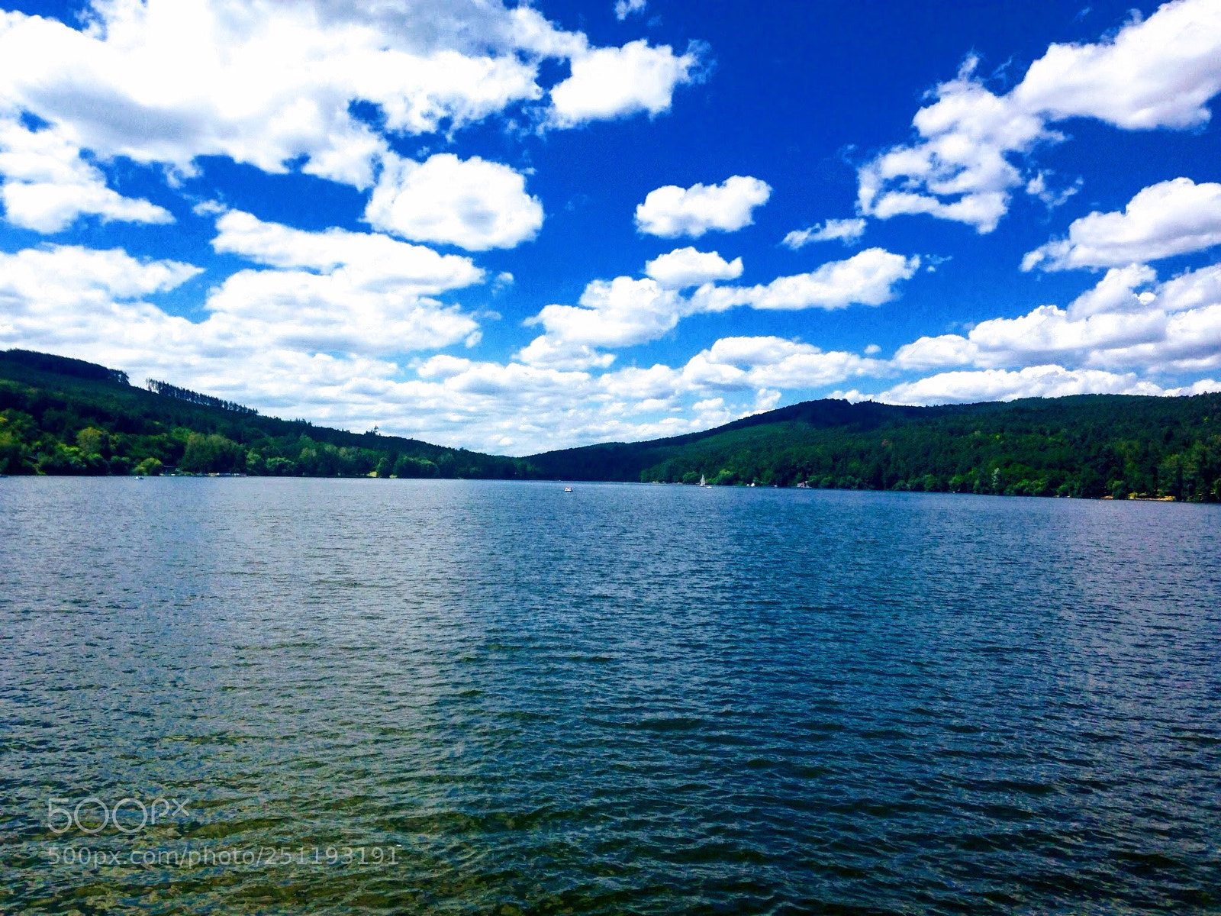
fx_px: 1164
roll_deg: -3.1
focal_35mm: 33
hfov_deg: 55.4
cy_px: 458
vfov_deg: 42.9
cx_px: 610
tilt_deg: +2.3
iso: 50
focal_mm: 4.12
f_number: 2.4
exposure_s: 1/2463
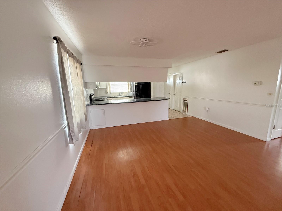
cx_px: 141
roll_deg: +1.6
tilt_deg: -8.8
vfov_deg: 85.7
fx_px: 114
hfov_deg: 102.1
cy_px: 106
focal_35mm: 14
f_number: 2.2
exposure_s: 1/60
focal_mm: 2.22
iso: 500
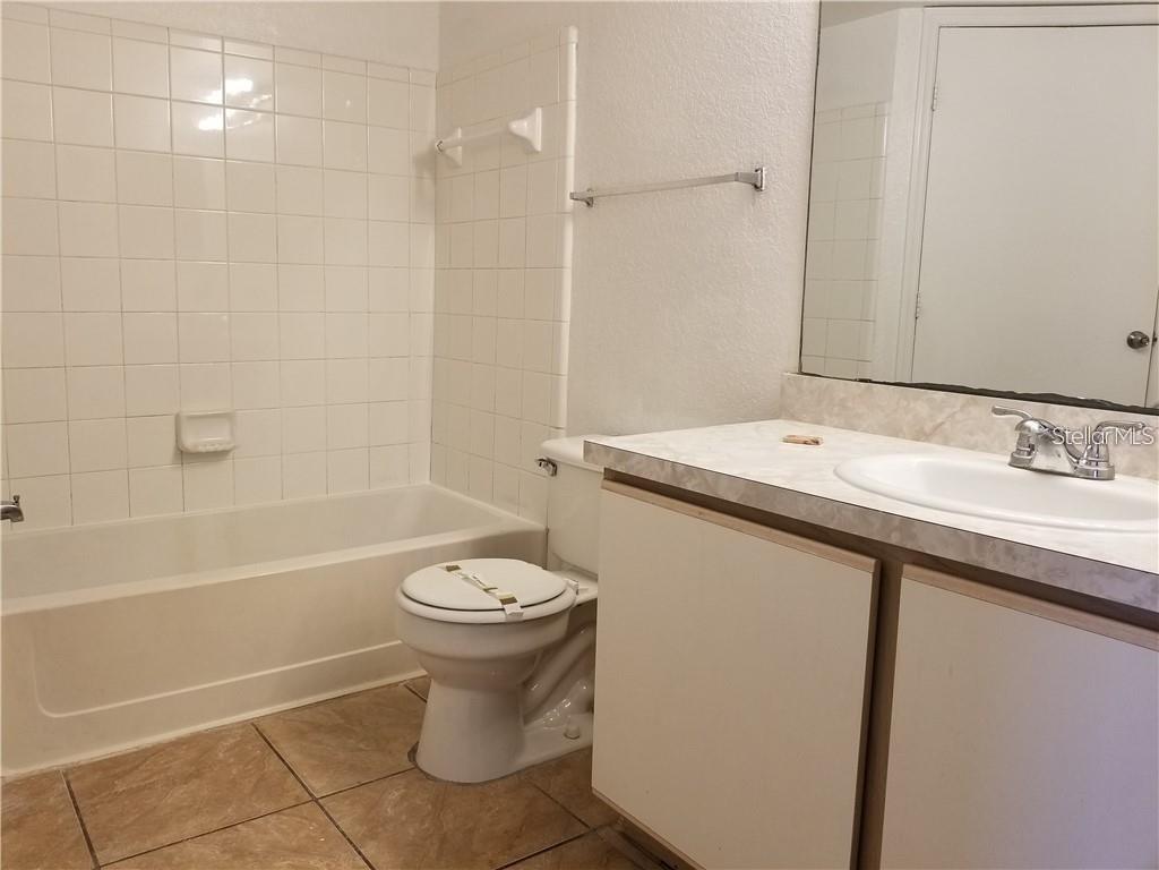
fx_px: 871
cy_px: 435
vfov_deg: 53.1
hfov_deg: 67.3
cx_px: 580
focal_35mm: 26
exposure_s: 1/120
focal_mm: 4.25
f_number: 1.7
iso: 100
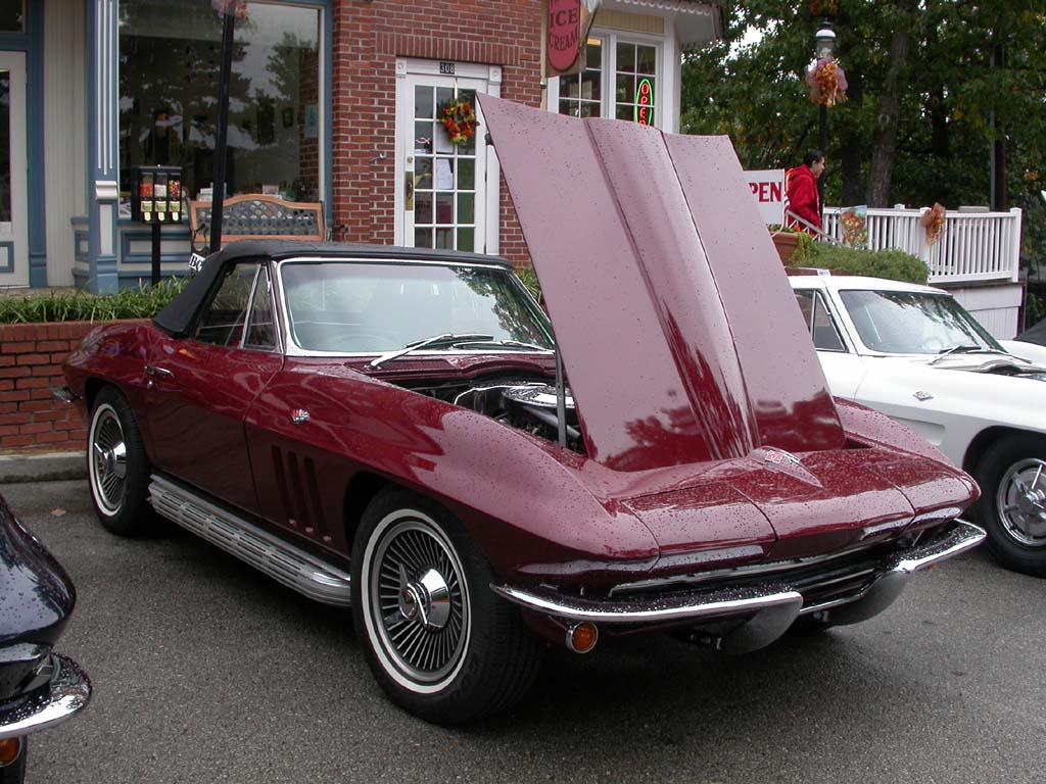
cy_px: 392
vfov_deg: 37.7
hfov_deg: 49.0
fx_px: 1148
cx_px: 523
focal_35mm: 38
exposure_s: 1/141
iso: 100
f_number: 5.3
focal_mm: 7.85
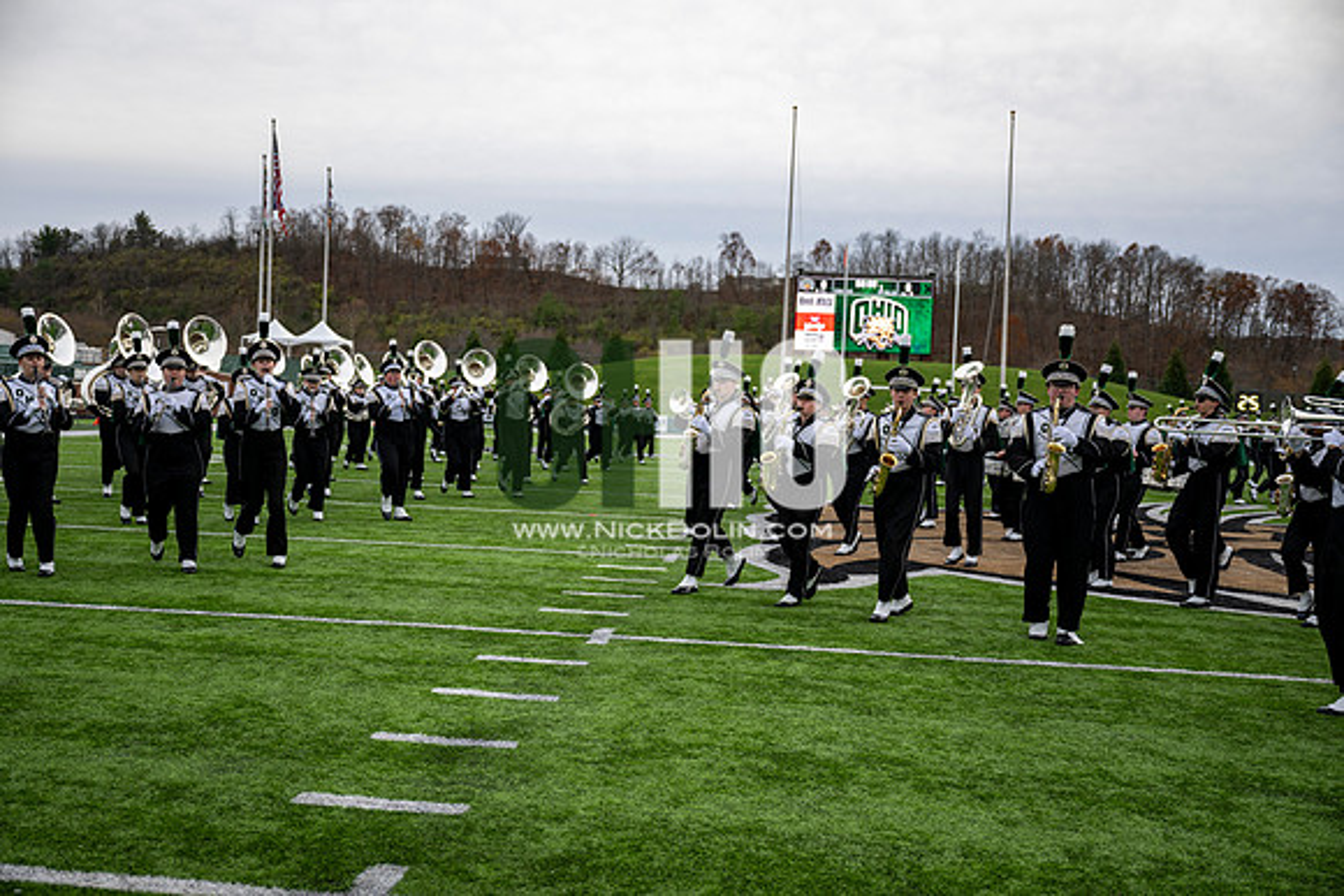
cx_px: 672
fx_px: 1344
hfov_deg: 53.1
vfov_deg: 36.9
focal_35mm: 36
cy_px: 448
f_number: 2.8
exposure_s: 1/500
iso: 125
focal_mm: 36
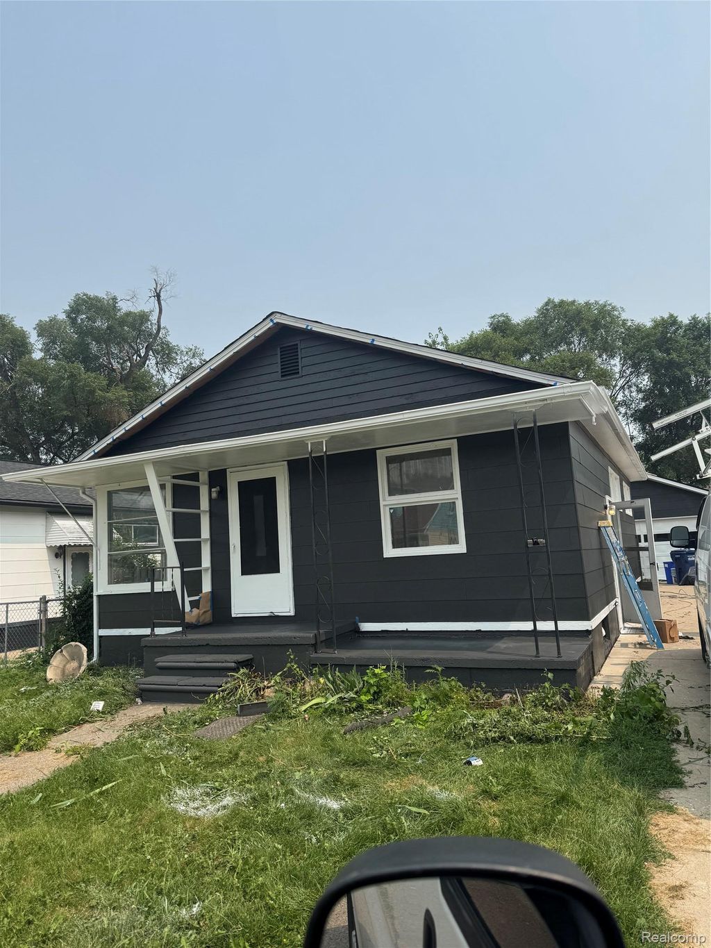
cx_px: 356
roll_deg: +1.4
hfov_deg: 56.8
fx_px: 657
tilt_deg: +6.4
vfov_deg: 71.6
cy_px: 474
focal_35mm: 24
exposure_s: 1/6410
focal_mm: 6.76
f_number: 1.78
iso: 80
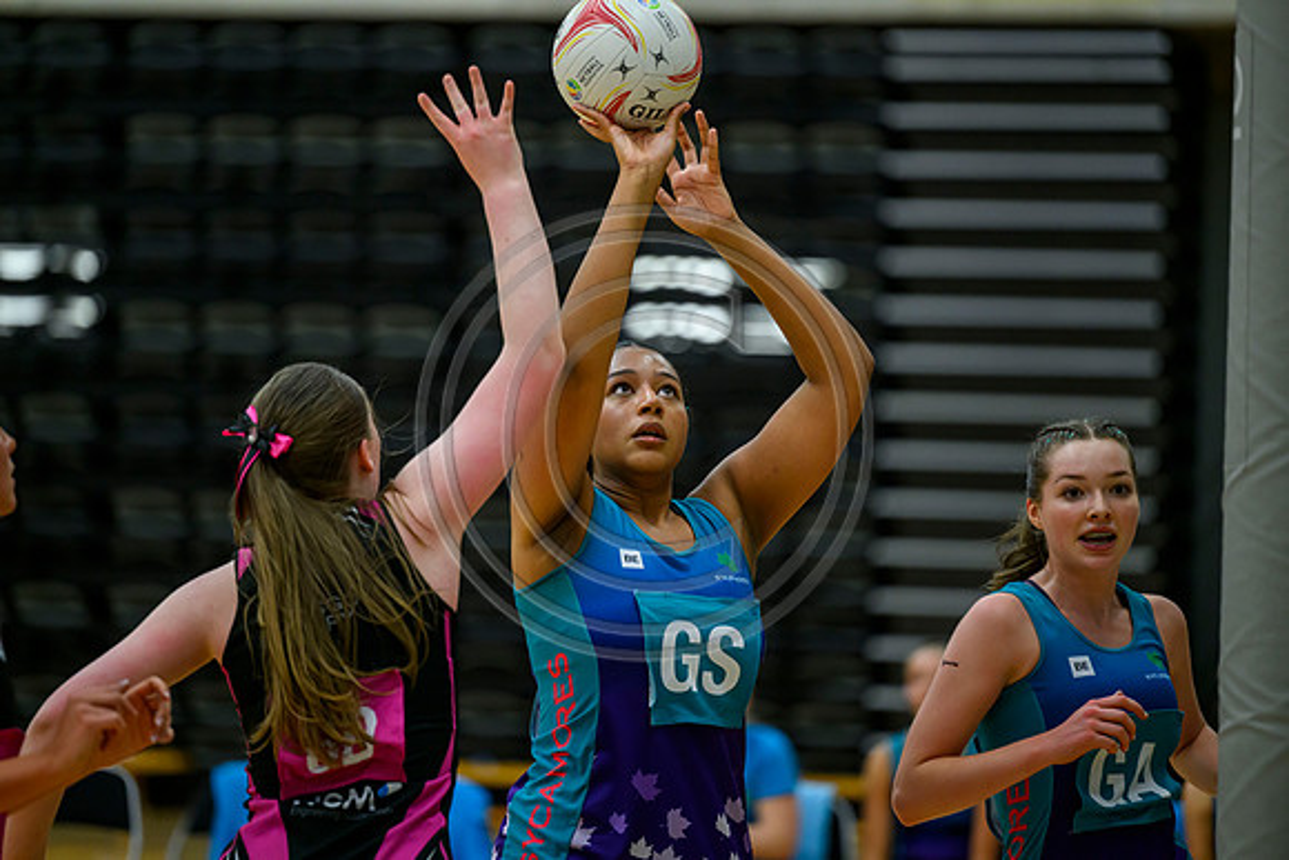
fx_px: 7162
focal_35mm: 200
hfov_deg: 10.3
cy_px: 430
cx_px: 644
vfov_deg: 6.9
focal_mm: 200
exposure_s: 1/1250
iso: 3200
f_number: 2.8
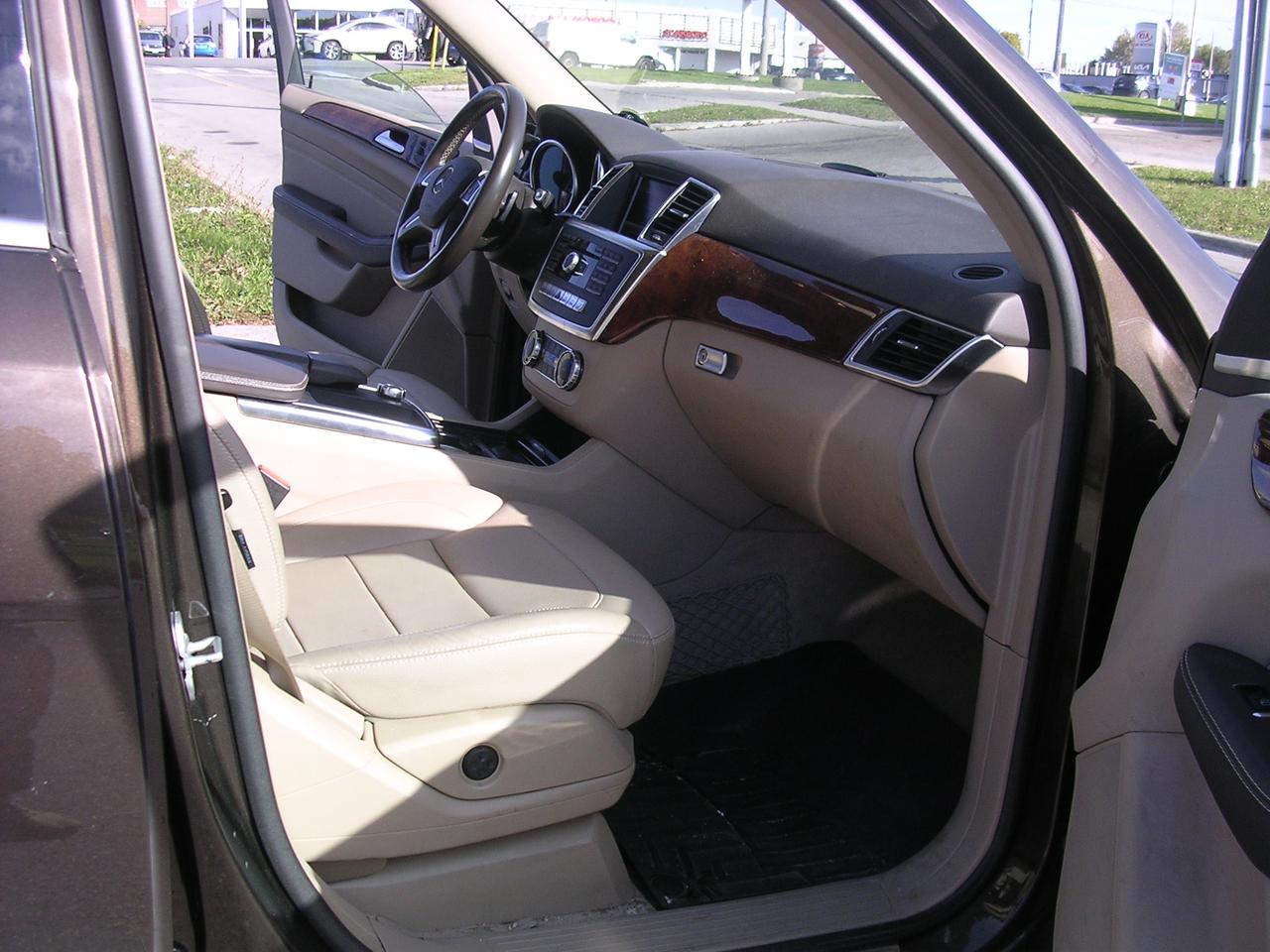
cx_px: 635
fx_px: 1394
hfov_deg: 49.0
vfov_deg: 37.7
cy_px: 476
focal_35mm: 38
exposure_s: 1/425
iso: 100
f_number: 2.8
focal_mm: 5.8
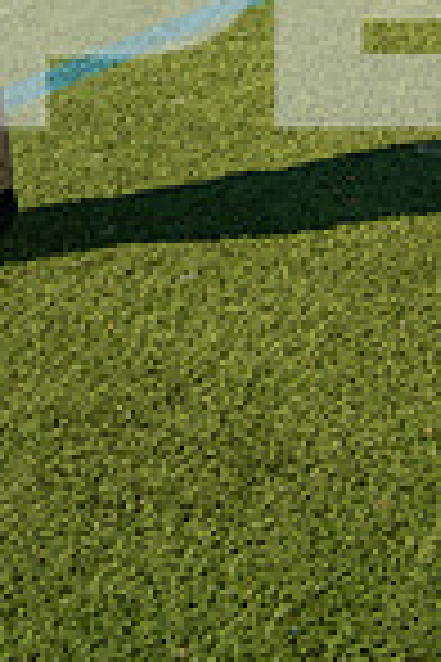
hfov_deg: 14.4
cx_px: -81
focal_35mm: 92
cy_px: -324
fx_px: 1690
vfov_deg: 19.4
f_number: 5.6
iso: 100
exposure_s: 1/125
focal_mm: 30
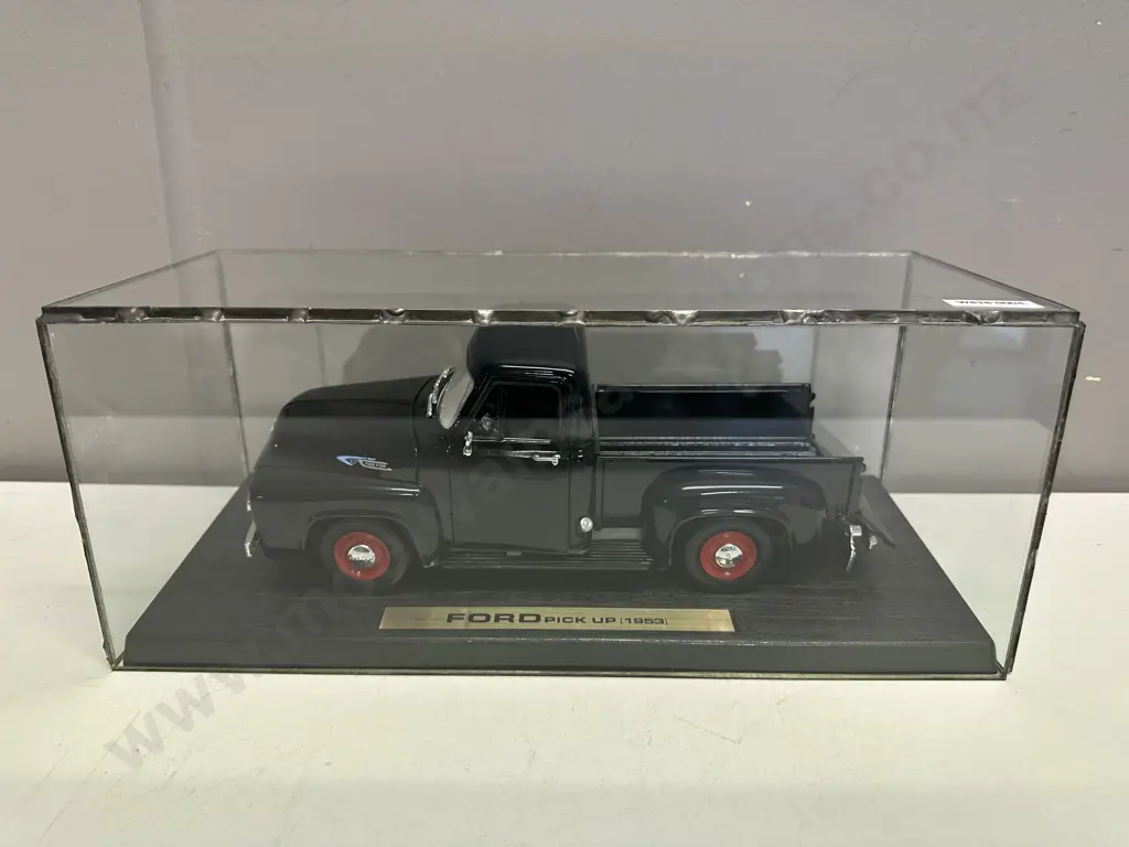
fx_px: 783
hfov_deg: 71.6
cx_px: 564
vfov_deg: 56.8
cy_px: 424
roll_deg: -1.1
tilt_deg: -19.0
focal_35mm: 24
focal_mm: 6.86
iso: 160
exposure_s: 1/100
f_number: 1.78
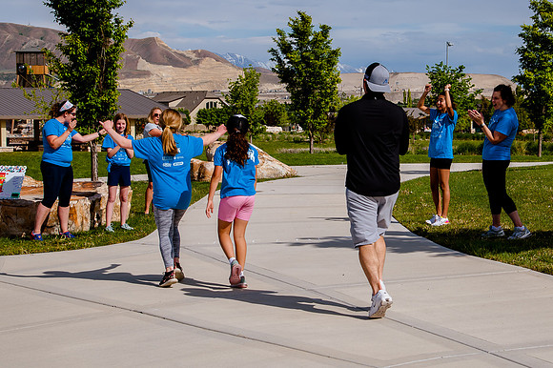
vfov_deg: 17.0
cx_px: 355
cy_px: 144
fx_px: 1233
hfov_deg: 25.2
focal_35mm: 80
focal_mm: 50
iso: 200
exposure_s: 1/640
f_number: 10
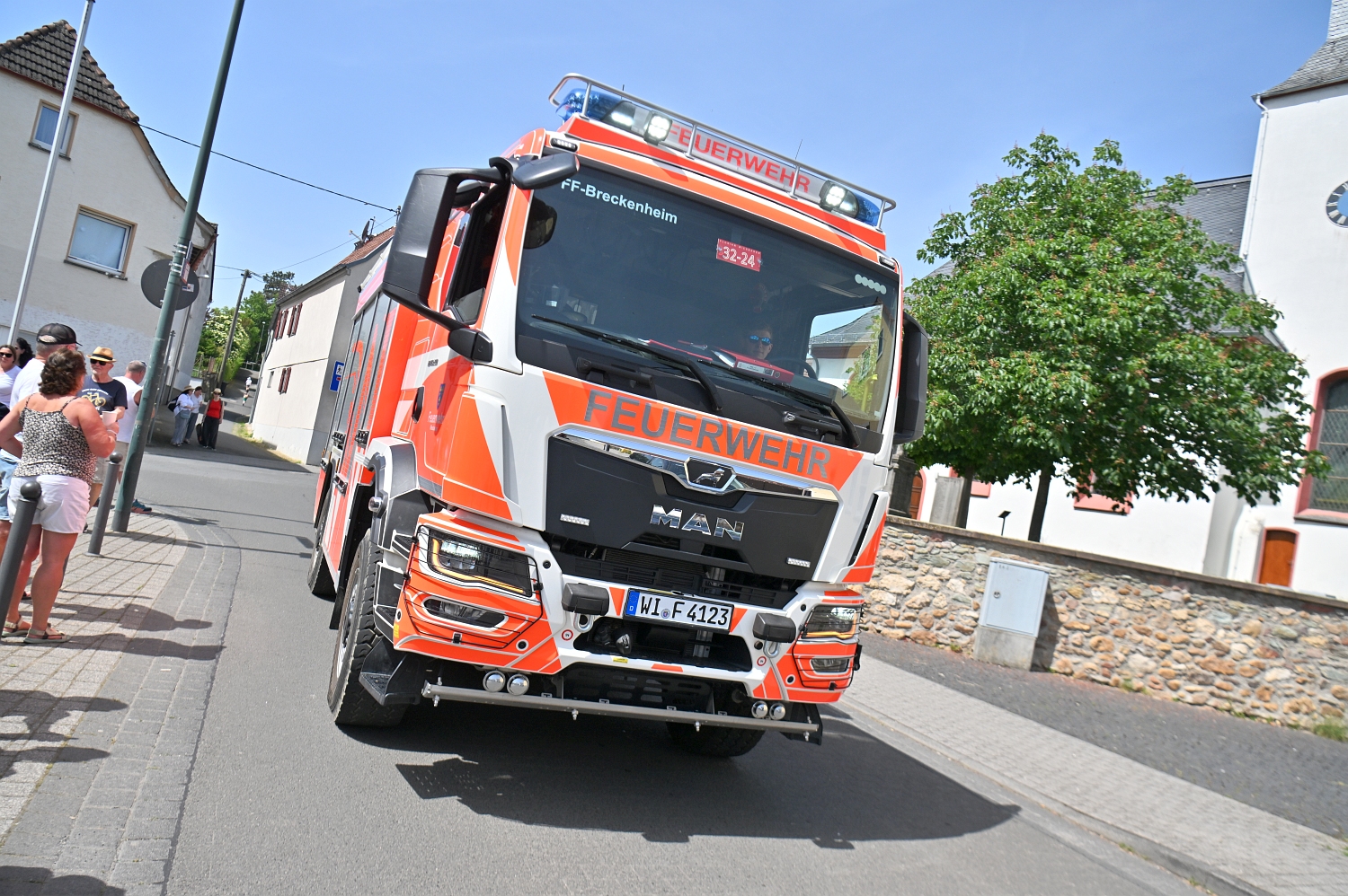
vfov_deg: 53.1
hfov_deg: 73.8
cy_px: 448
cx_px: 674
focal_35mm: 24
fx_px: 898
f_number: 6.3
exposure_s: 1/4000
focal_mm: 24
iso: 320
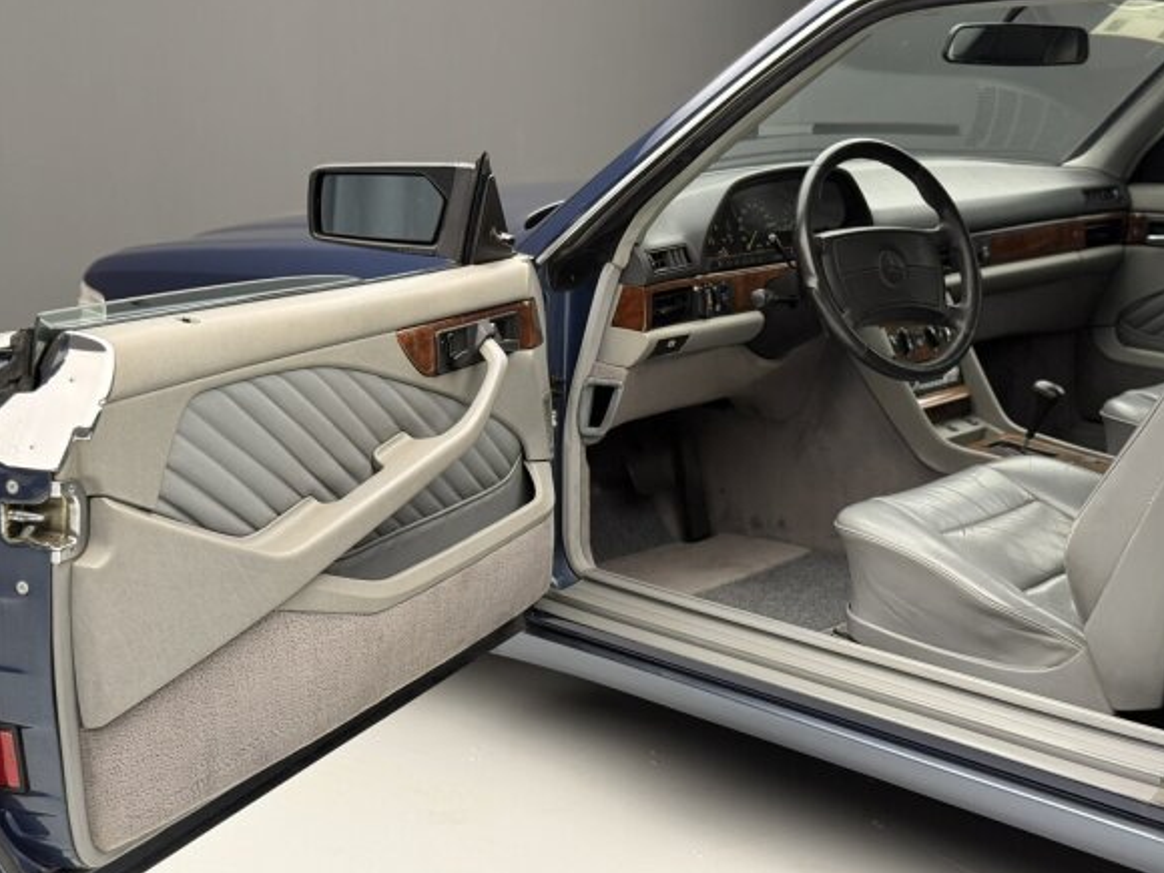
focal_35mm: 53
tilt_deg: -13.2
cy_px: 440
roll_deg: -0.6
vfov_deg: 27.5
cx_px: 638
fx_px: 1782
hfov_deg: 36.1
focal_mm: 6.76
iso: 200
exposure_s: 1/49
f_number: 1.78
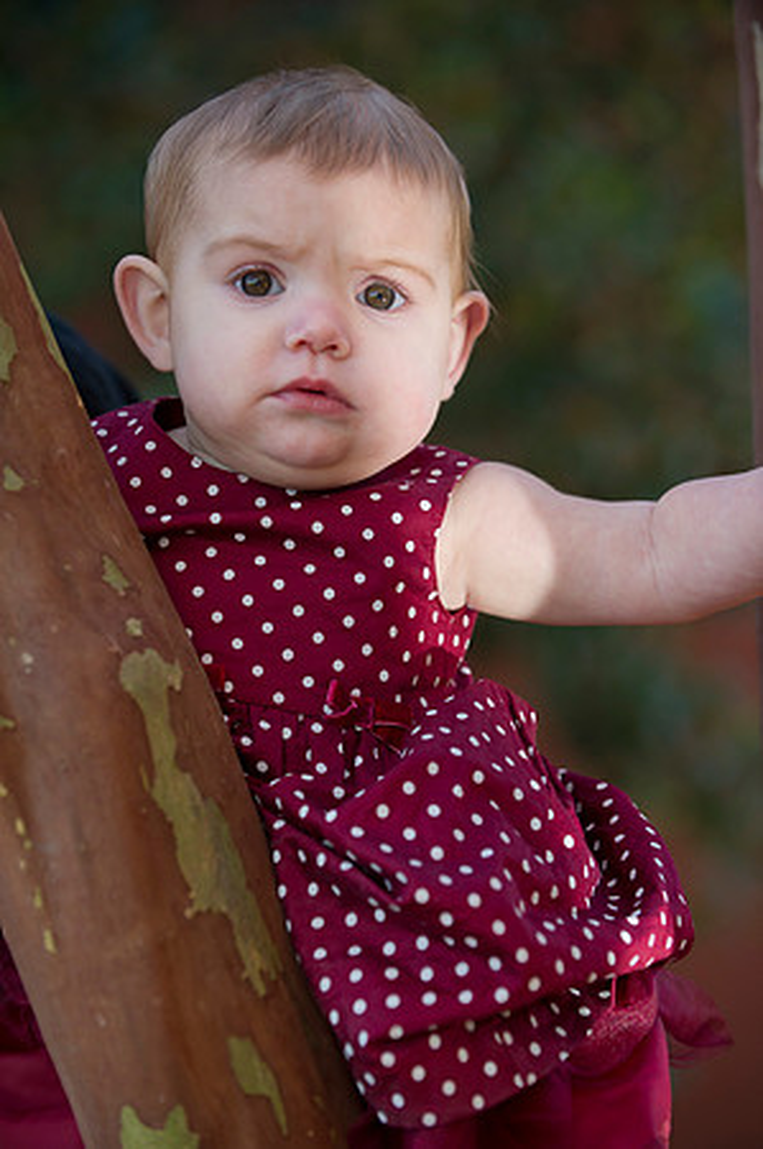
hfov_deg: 13.0
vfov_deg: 19.5
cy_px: 574
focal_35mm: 105
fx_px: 3346
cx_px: 382
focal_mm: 105
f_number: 3.5
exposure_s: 1/160
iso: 250
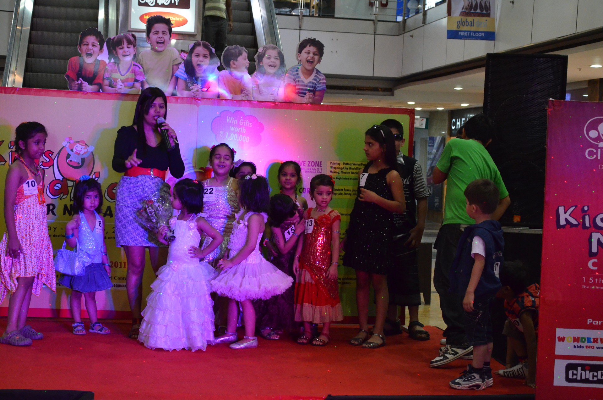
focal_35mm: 68
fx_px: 1128
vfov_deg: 20.1
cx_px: 302
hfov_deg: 29.9
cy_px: 200
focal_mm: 45
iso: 3200
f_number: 6.3
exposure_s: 1/100
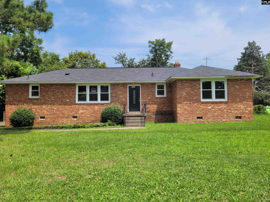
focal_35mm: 26
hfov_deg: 67.3
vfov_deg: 53.1
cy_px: 101
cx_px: 135
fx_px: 203
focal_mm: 5.4
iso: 40
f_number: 1.8
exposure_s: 1/2283
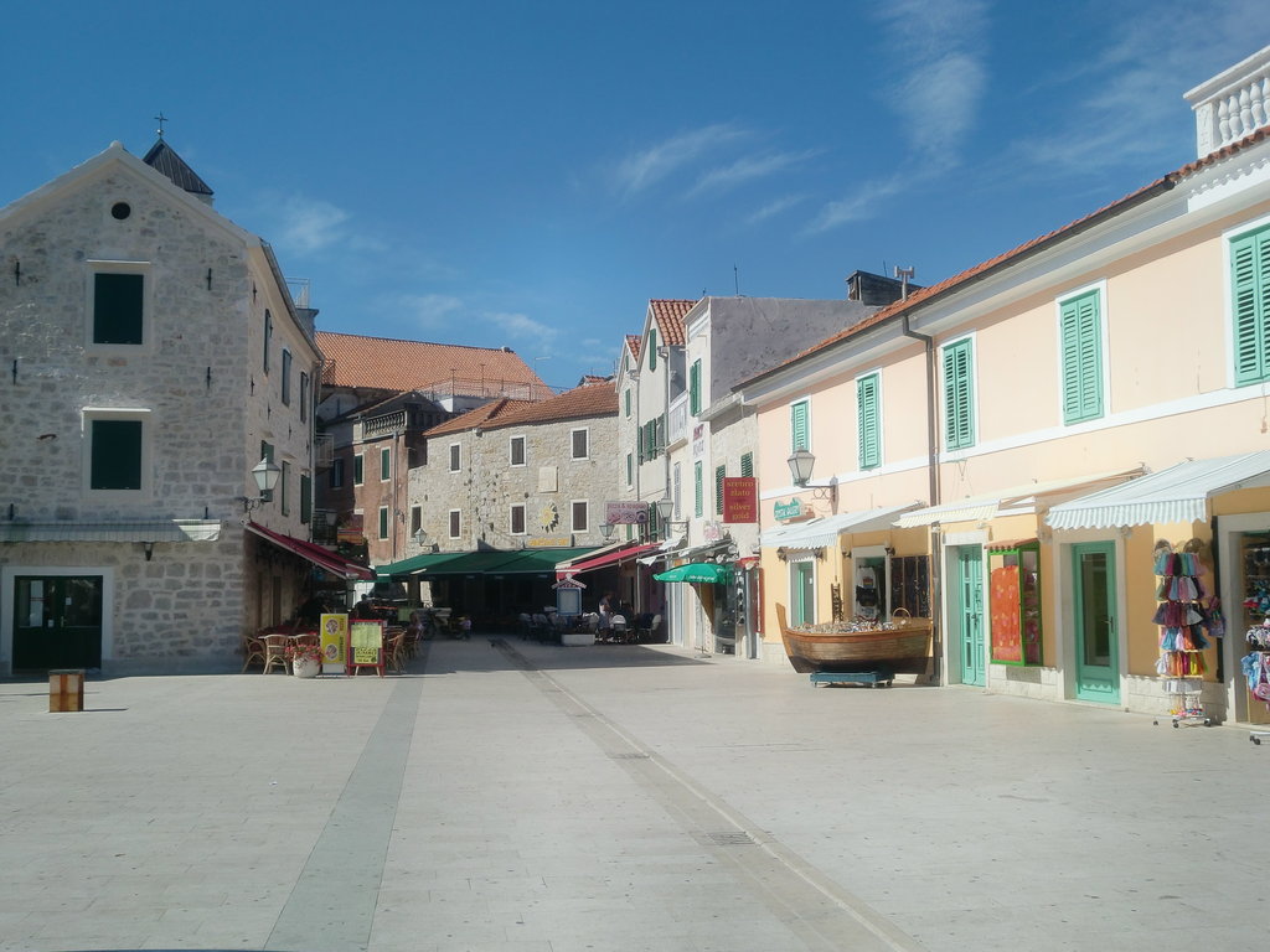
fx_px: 1431
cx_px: 635
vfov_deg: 36.8
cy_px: 476
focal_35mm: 39
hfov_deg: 47.9
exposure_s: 1/250
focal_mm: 6.51
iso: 64
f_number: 9.1
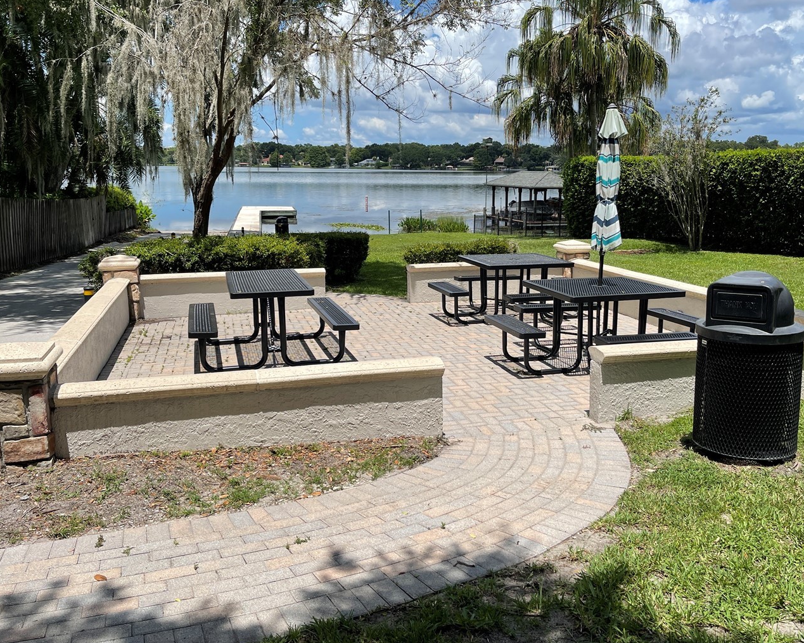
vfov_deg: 45.7
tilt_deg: -10.8
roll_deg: -0.6
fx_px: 761
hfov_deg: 55.6
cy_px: 288
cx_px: 442
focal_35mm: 32
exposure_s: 1/4717
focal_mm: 5.1
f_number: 1.6
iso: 32
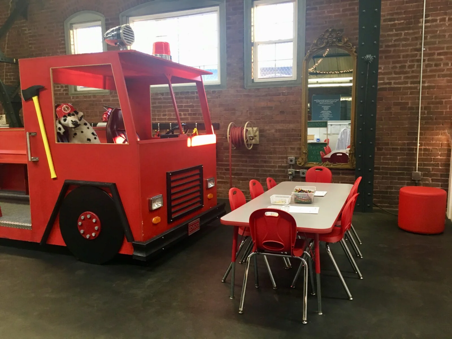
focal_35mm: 29
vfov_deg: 48.2
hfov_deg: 61.7
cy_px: 170
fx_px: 379
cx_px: 226
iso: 100
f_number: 2.2
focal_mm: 4.15
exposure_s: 1/30
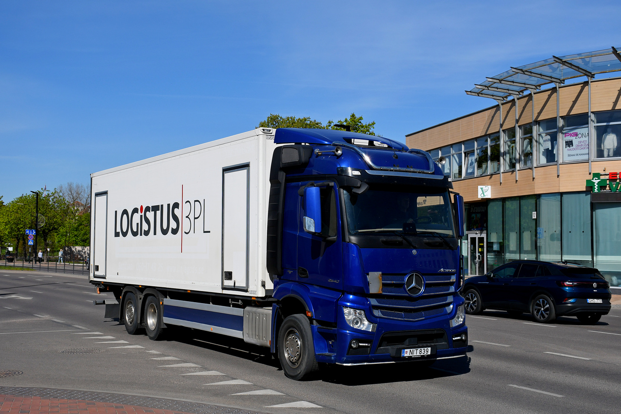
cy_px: 207
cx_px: 310
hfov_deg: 48.5
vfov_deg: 33.4
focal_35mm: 40
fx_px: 690
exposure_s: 1/2000
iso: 200
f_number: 6.3
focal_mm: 27
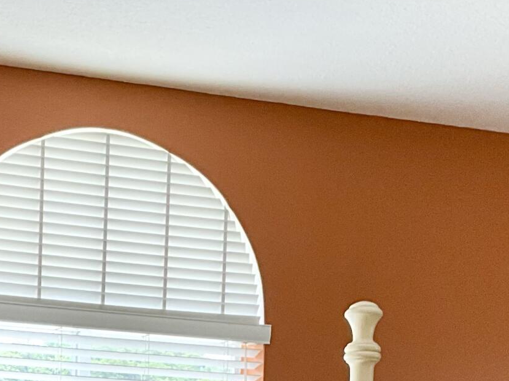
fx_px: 1543
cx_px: 20
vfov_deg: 13.3
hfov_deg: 18.3
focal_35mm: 105
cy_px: 564
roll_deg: -1.1
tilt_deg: -0.3
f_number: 1.8
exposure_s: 1/60
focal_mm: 3
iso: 100
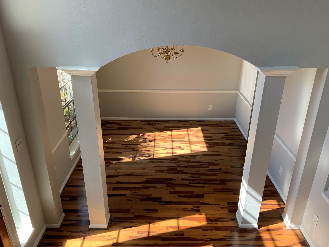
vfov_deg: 48.2
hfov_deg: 61.7
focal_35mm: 29
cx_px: 164
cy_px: 124
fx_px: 276
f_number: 1.8
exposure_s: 1/122
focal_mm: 3
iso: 20
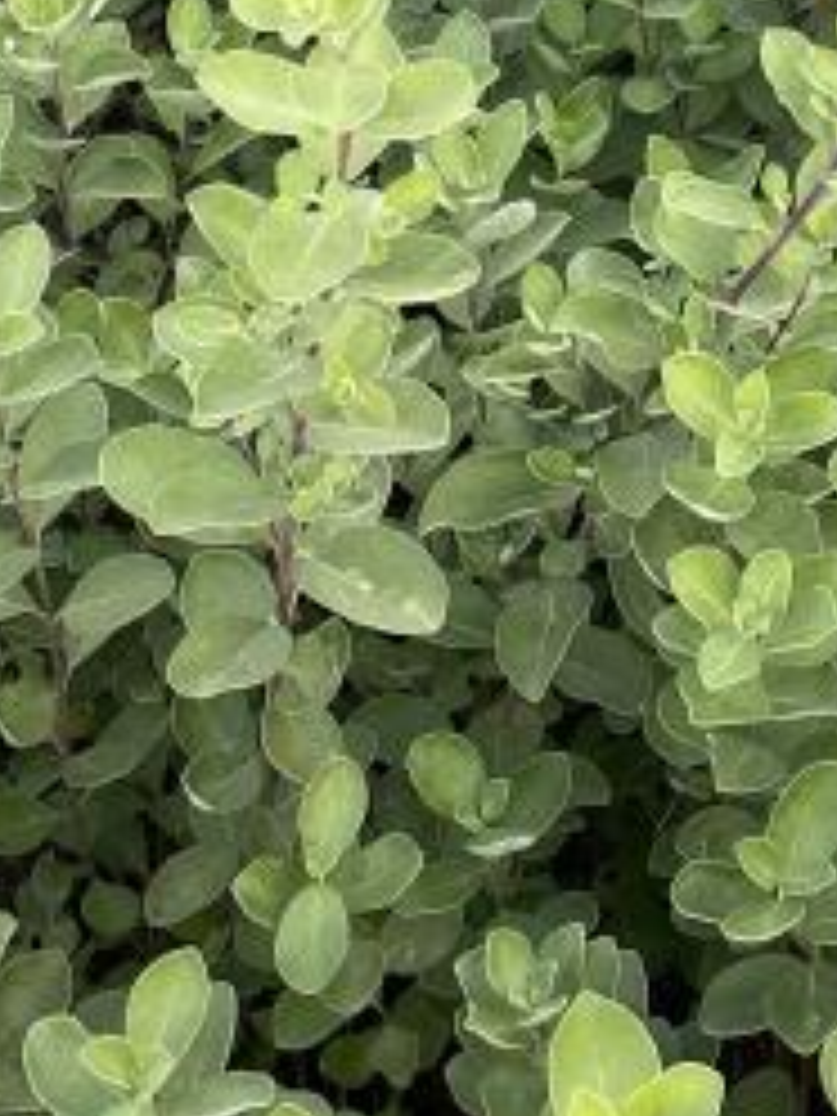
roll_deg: -0.1
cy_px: -1006
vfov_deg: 14.9
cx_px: 1246
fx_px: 3611
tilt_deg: -28.5
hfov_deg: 12.6
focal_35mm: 112
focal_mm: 4.25
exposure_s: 1/122
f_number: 1.8
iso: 32
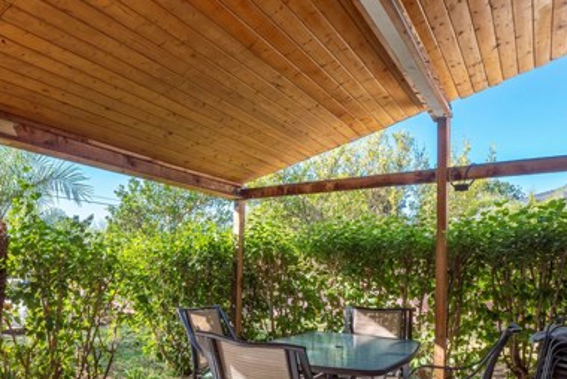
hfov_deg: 64.8
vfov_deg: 45.0
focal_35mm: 28
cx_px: 227
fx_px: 441
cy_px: 281
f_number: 7.1
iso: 400
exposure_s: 1/400
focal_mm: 8
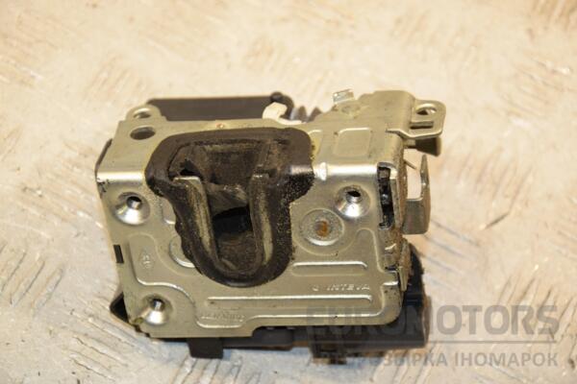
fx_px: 1803
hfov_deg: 18.2
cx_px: 288
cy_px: 192
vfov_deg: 12.2
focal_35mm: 112
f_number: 6.3
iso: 800
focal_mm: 75
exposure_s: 1/200
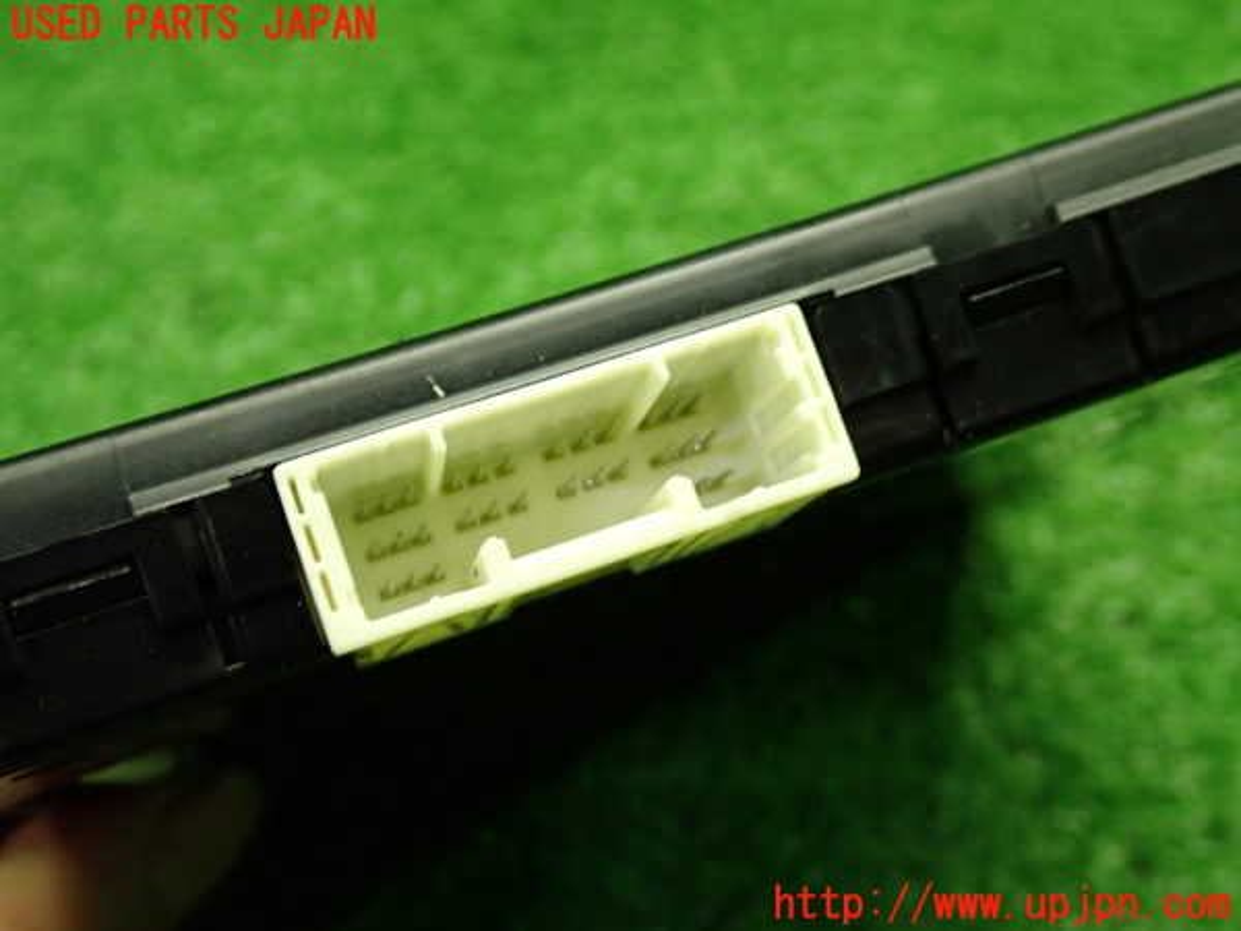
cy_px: 466
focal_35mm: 47
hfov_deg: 40.4
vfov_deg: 30.9
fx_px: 1685
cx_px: 620
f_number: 3.1
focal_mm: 8.4
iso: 500
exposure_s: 1/50
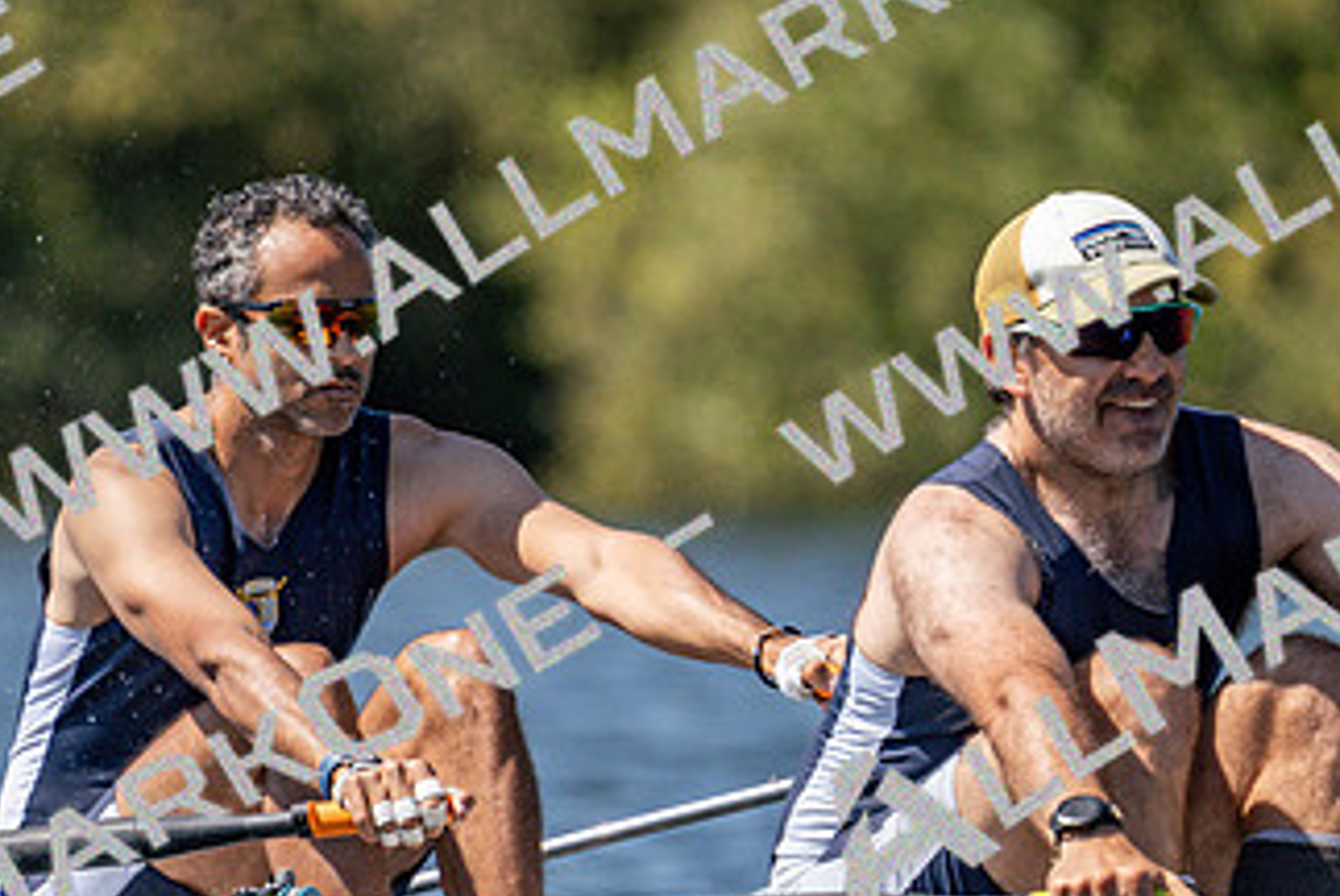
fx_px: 40123
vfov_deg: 1.3
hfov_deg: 1.9
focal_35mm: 1077
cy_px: 554
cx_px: 477
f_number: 6.3
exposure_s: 1/2000
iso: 320
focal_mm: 600
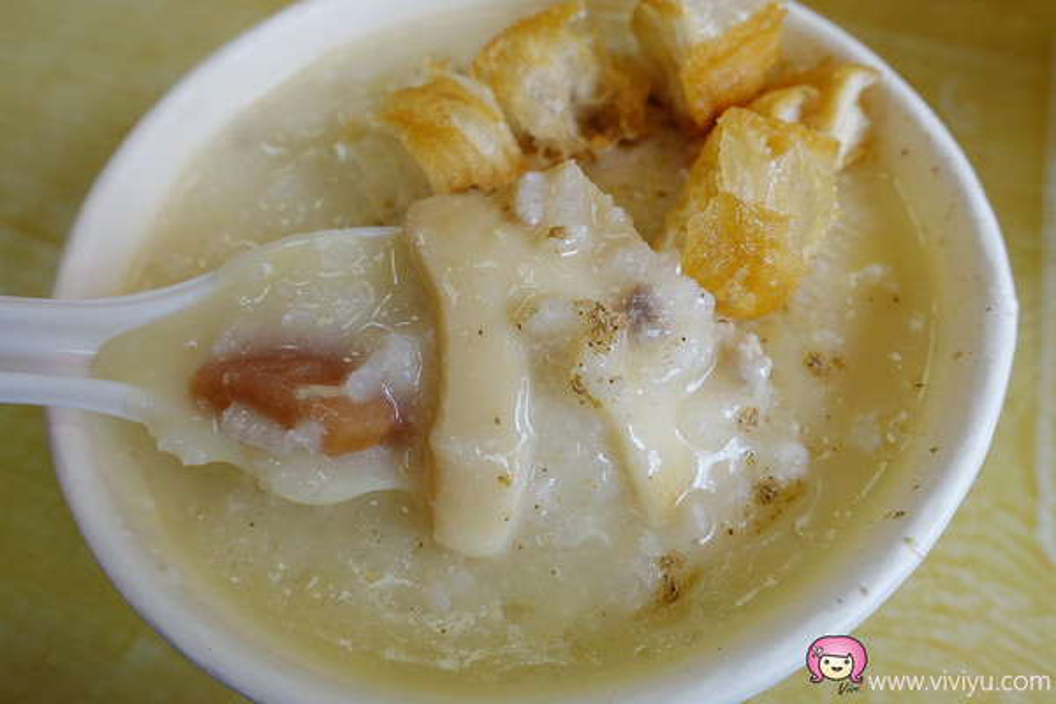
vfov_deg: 53.1
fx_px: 704
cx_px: 528
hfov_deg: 73.7
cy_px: 352
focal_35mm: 24
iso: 125
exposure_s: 1/80
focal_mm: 8.8
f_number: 3.5
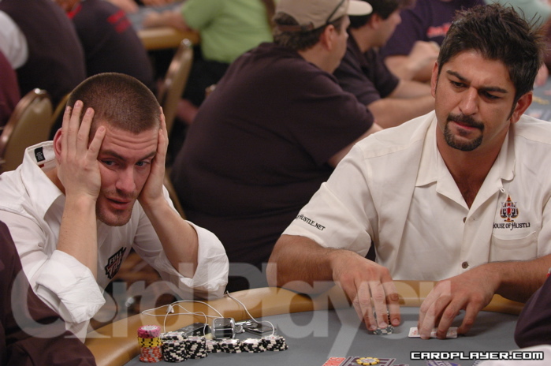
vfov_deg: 13.0
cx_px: 276
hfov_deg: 19.5
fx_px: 1605
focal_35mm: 105
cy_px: 183
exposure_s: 1/60
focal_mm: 70
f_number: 2.8
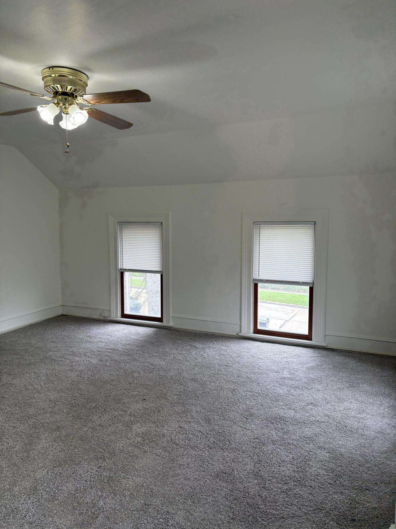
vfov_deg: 67.3
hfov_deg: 53.1
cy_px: 264
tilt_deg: -4.4
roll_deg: +0.1
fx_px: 397
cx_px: 198
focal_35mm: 26
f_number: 1.6
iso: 100
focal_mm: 5.96
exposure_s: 1/179
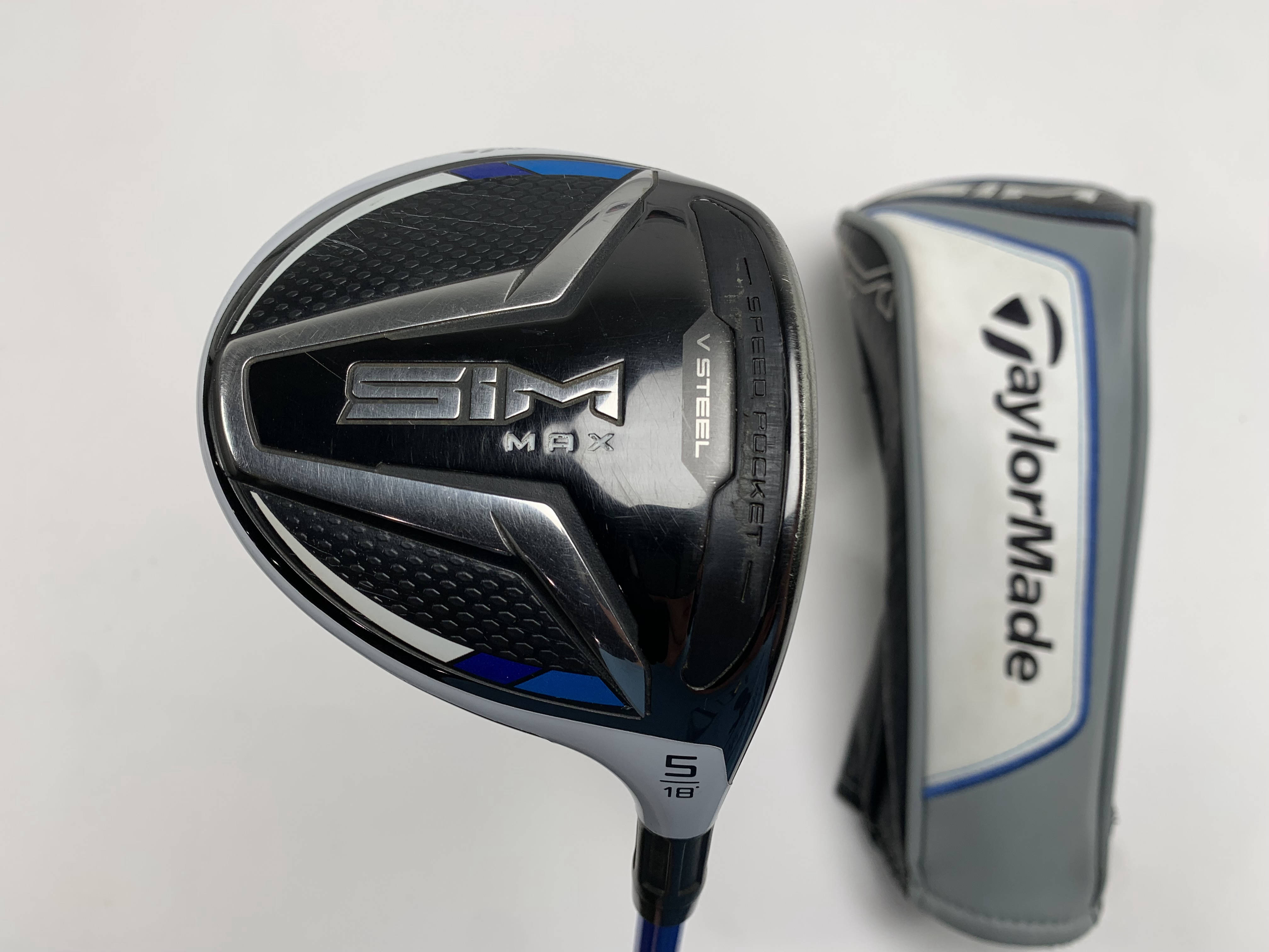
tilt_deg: -73.3
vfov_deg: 53.1
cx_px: 634
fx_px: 953
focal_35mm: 26
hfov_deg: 67.3
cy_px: 476
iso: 25
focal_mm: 4.25
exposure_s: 1/185
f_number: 1.8
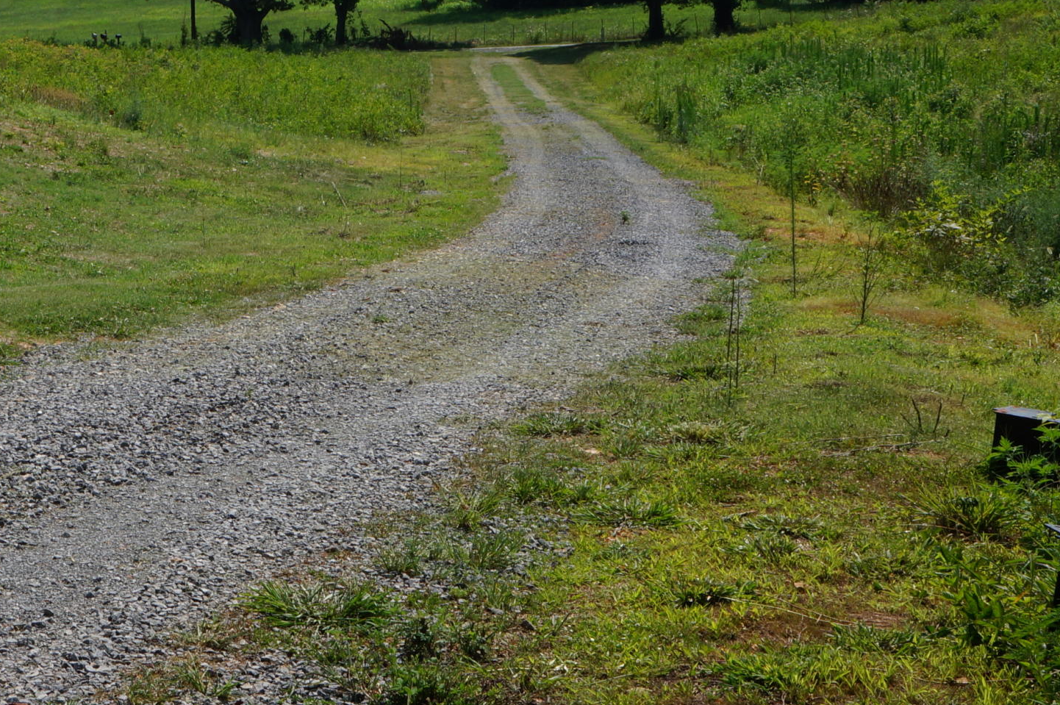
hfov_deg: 25.5
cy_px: 230
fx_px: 2296
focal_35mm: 78
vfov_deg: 17.4
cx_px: 210
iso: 100
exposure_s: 1/100
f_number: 16
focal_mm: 25
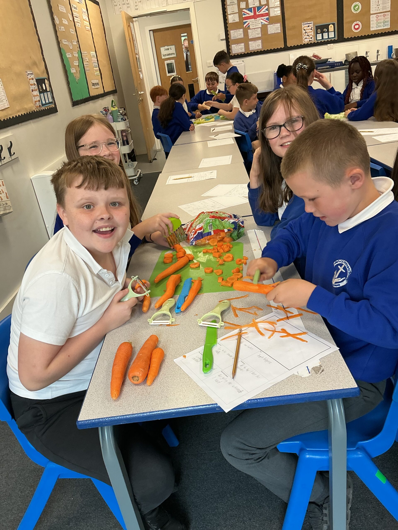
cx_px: 199
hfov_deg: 48.2
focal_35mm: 29
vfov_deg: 61.7
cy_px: 265
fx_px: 445
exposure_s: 1/60
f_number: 1.8
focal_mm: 3
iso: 64
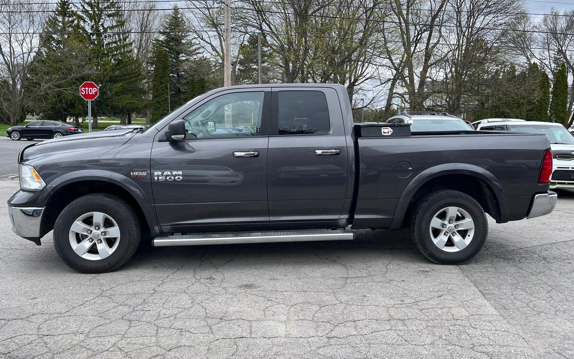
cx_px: 286
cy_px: 140
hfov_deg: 66.5
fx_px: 438
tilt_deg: -2.7
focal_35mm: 28
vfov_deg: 44.3
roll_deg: -2.6
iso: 50
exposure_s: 1/967
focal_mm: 5.1
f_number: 1.6
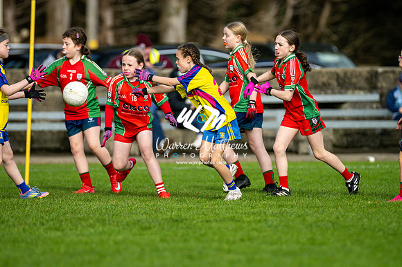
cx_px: 201
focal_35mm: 450
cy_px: 134
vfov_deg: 3.1
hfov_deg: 4.6
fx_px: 5022
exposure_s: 1/6400
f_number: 2.8
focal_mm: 300
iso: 220
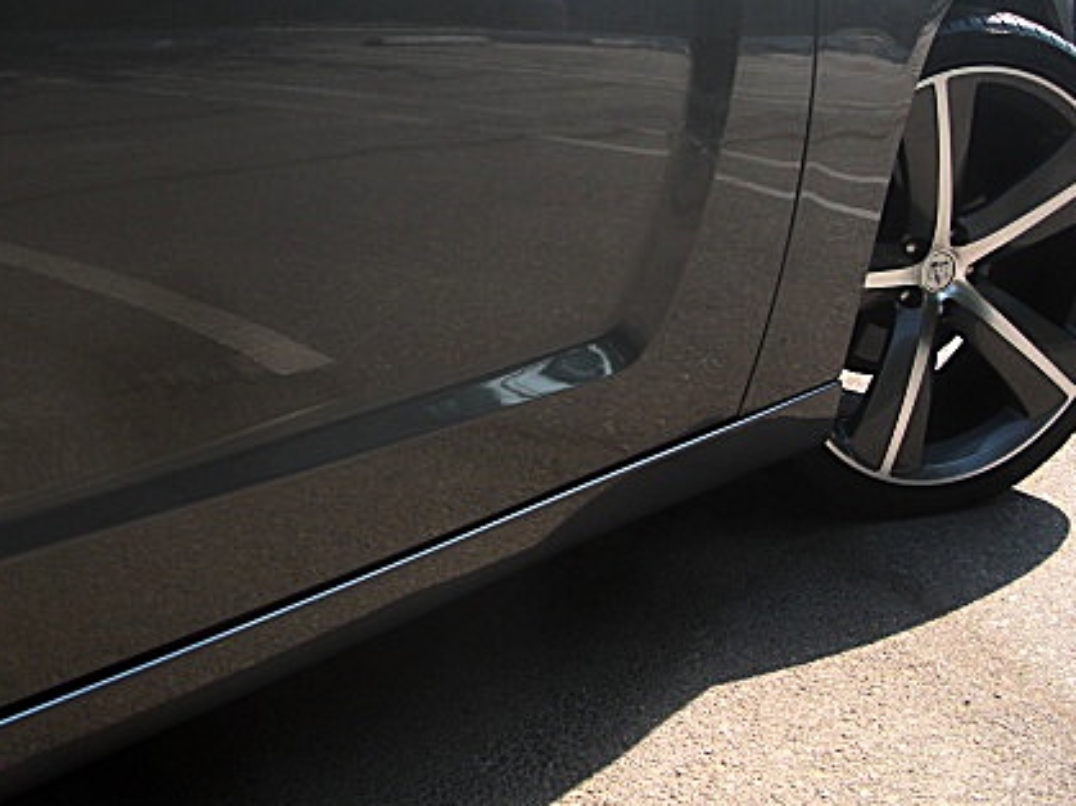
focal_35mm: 55
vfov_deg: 26.3
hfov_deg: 34.8
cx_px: 419
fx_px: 1709
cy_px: 241
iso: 50
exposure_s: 1/320
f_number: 2.8
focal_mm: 6.3
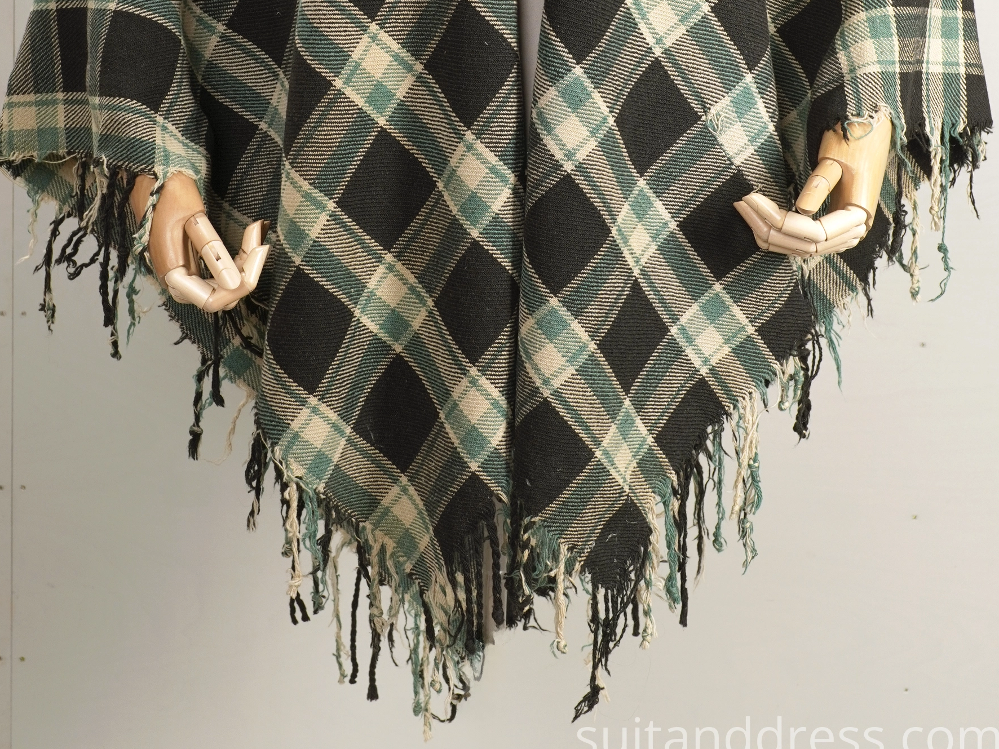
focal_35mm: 75
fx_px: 2164
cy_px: 2
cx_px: 506
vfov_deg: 19.1
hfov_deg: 26.0
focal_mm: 32
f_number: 7.1
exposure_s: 1/25
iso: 320
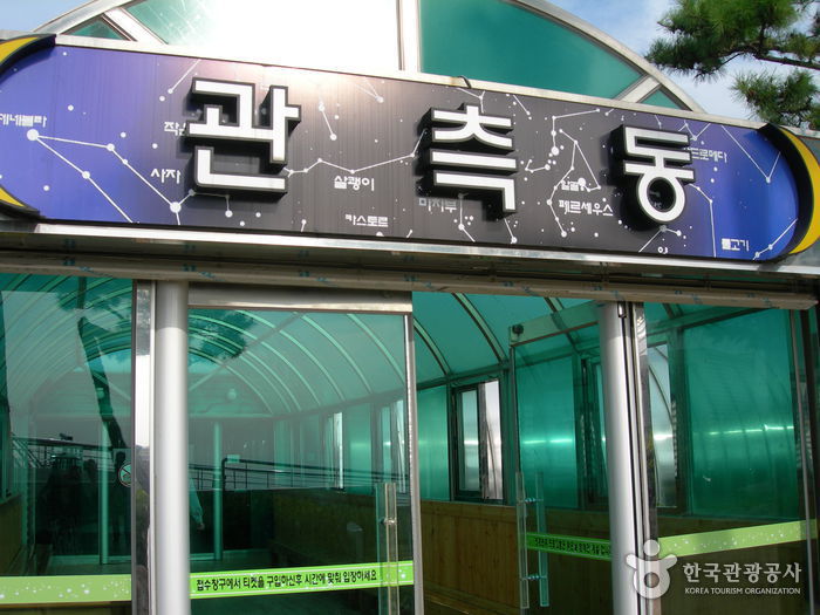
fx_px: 900
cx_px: 410
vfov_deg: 37.7
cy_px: 308
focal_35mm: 38
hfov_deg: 49.0
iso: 50
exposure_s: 1/401
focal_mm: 7.8
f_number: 4.8
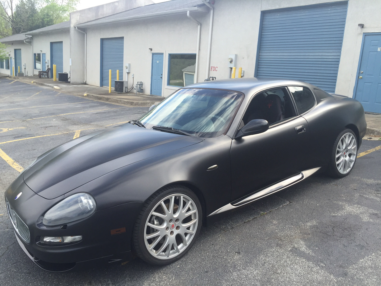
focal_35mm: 29
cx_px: 190
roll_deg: -5.0
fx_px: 319
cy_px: 143
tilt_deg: -12.4
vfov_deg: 48.2
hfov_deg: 61.7
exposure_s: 1/520
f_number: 2.2
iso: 32
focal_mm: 4.15
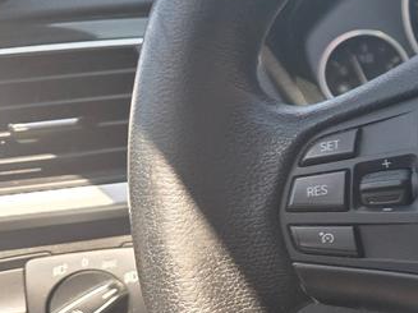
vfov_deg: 16.4
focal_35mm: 90
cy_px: 164
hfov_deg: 17.7
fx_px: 1086
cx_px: 747
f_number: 1.7
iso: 12
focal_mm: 6.3
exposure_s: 1/128
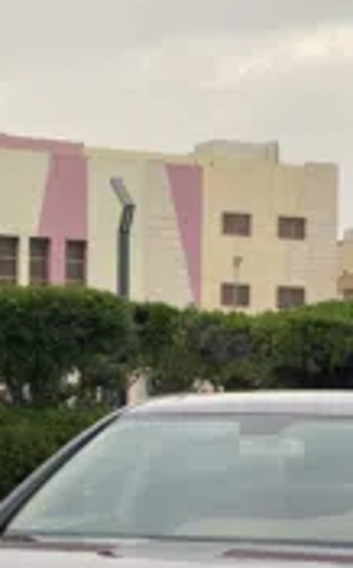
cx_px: 246
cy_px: 510
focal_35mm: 126
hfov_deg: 10.4
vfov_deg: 16.4
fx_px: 1944
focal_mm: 6
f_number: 2
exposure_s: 1/122
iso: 25
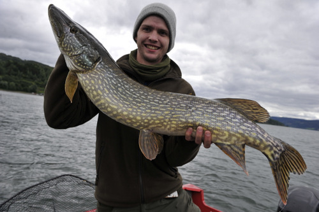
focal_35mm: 24
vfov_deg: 53.1
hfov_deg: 73.8
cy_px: 106
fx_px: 213
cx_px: 160
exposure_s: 1/1600
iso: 640
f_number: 6.3
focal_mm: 24
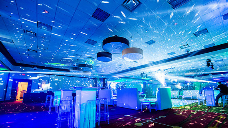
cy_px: 76
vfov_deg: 66.5
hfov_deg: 99.3
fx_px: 97
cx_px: 121
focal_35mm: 16
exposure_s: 1/200
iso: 1600
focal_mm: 14
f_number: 4
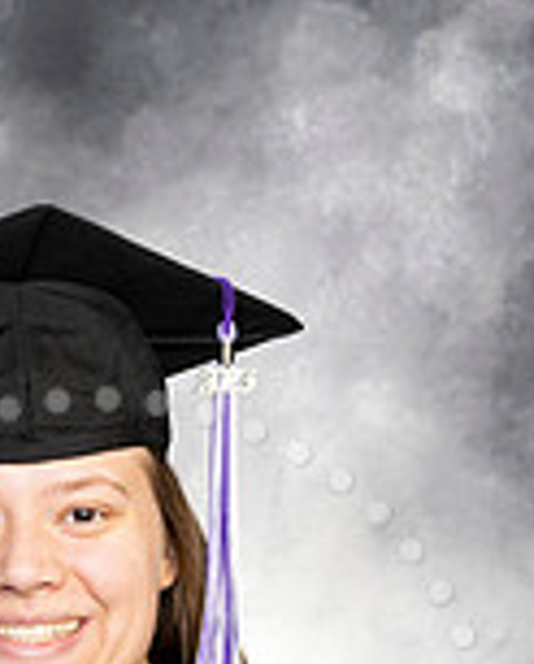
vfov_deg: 8.2
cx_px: 100
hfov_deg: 6.6
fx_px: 4609
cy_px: 790
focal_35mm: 234
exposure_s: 1/125
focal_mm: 85
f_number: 8
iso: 250
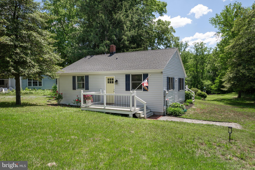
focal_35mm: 20
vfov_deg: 62.7
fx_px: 140
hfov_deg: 84.8
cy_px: 85
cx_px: 128
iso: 80
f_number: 8
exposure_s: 1/125
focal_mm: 19.7
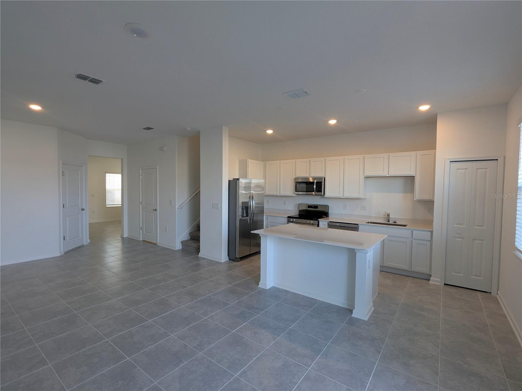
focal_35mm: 16
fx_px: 241
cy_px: 196
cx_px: 261
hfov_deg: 94.5
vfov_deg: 78.1
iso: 65
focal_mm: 2.22
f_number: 2.2
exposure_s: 1/40
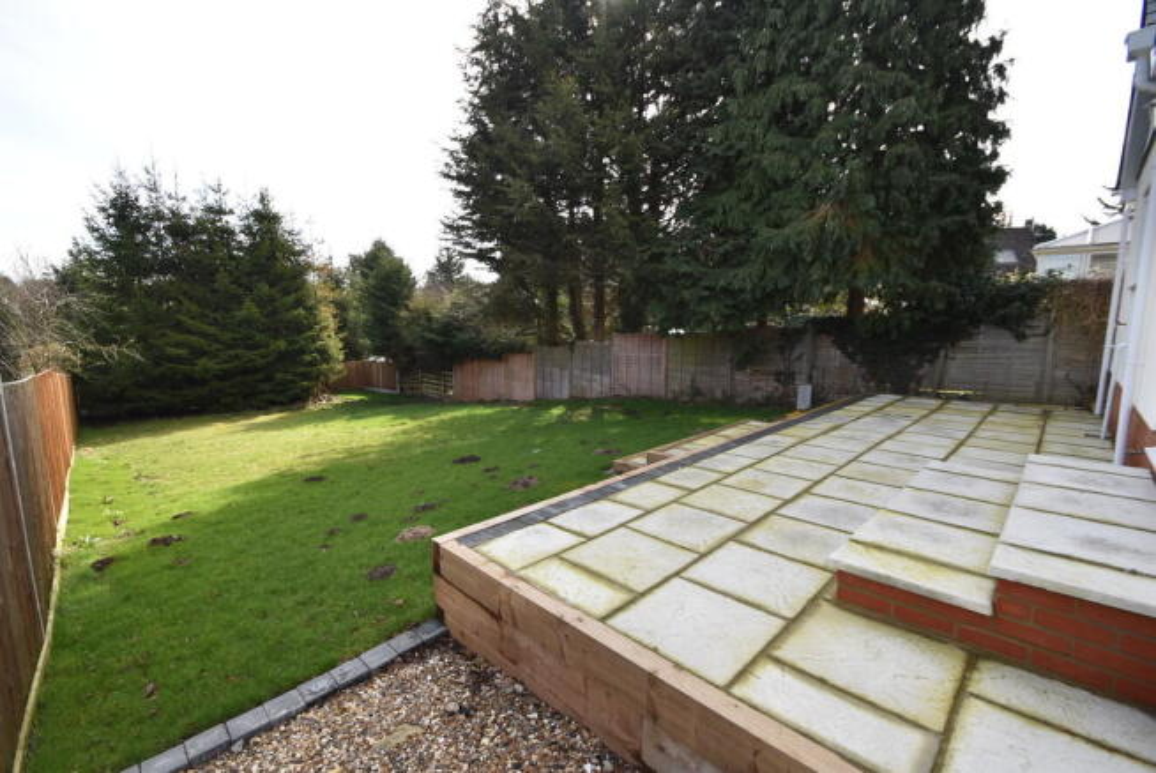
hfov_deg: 100.4
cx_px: 578
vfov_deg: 77.4
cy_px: 386
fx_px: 482
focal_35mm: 15
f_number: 6.3
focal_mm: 10
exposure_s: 1/160
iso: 100
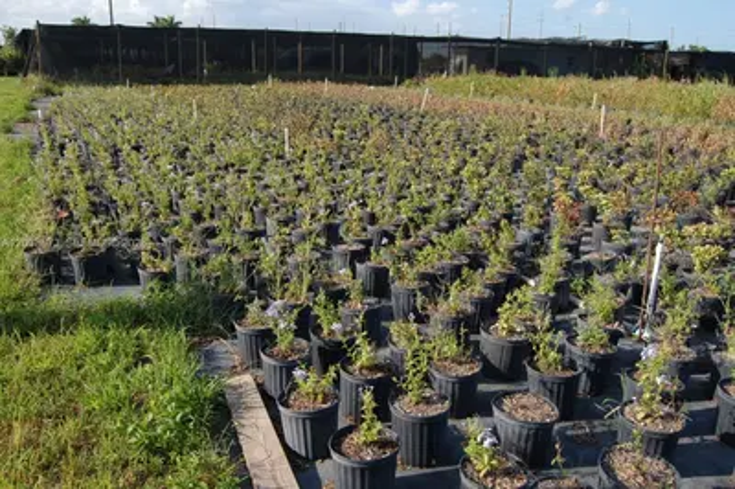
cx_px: 368
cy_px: 244
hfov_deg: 62.0
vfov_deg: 43.5
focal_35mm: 30
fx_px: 612
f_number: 8
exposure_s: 1/250
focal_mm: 20
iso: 200
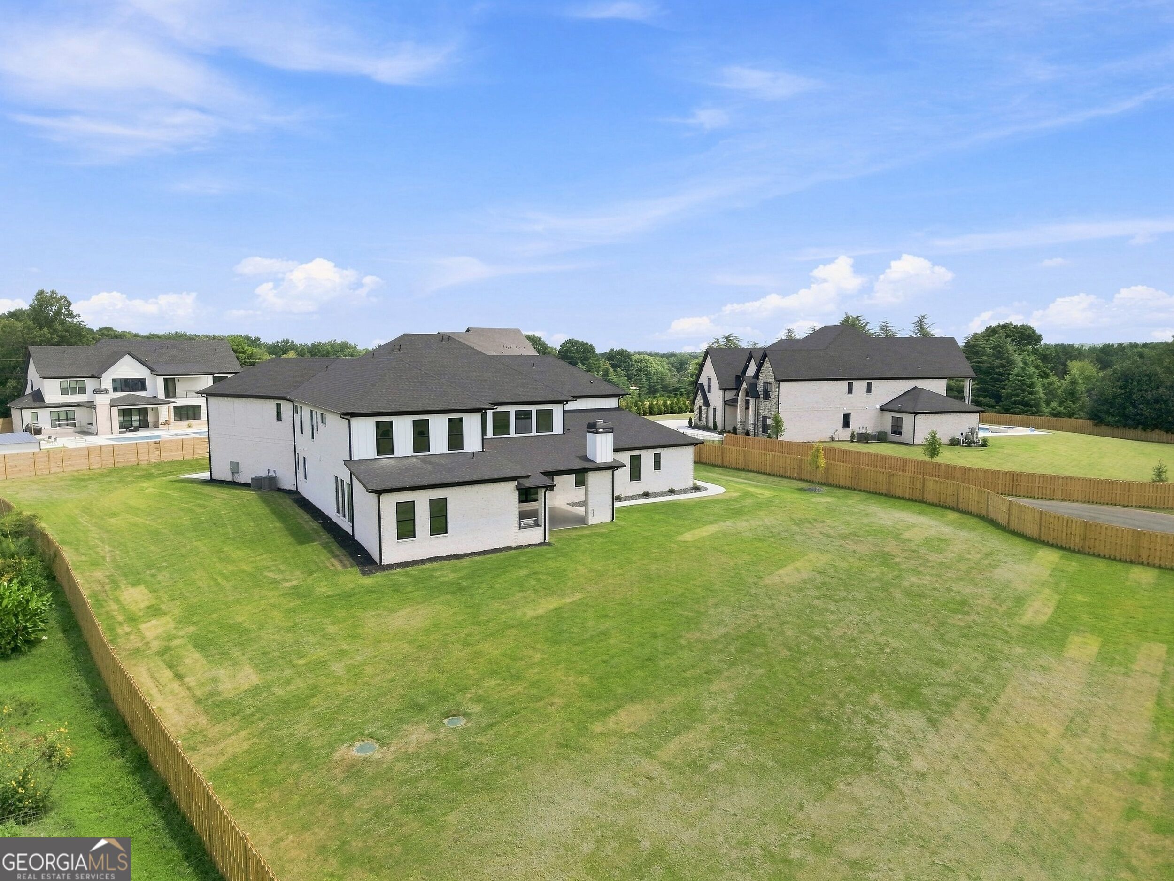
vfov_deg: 56.8
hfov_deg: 71.6
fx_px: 814
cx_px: 587
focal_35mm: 24
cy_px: 440
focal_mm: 8.7
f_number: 1.8
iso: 300
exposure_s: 1/5000
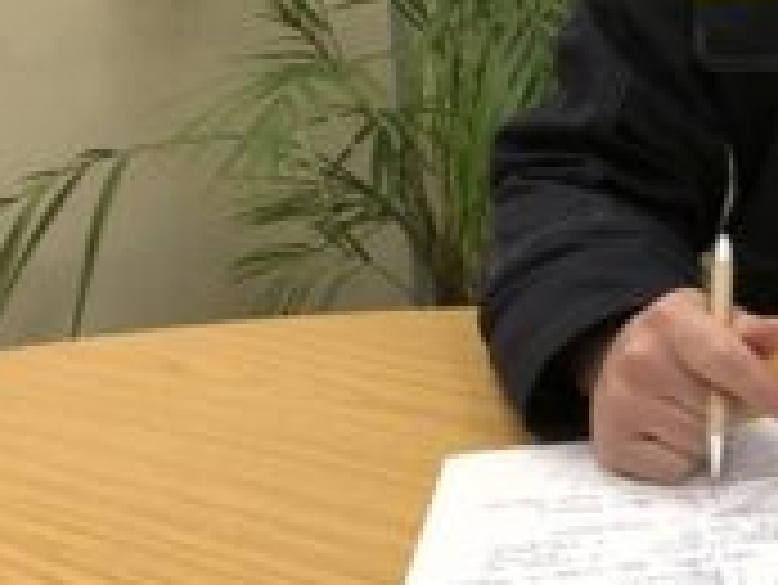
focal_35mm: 81
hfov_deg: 22.2
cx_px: 935
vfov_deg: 17.8
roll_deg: +2.9
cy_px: 16
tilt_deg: -5.6
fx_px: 1822
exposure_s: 1/33
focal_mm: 3.99
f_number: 1.8
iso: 40
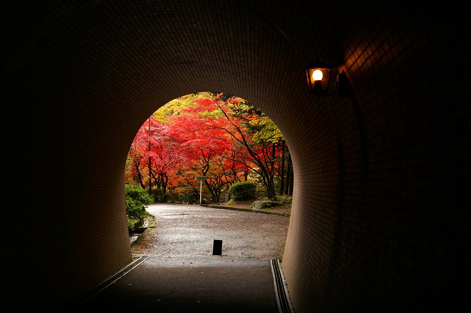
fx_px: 549
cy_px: 156
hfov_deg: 46.4
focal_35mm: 42
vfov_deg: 31.8
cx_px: 236
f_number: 8
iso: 200
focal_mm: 28
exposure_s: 1/30
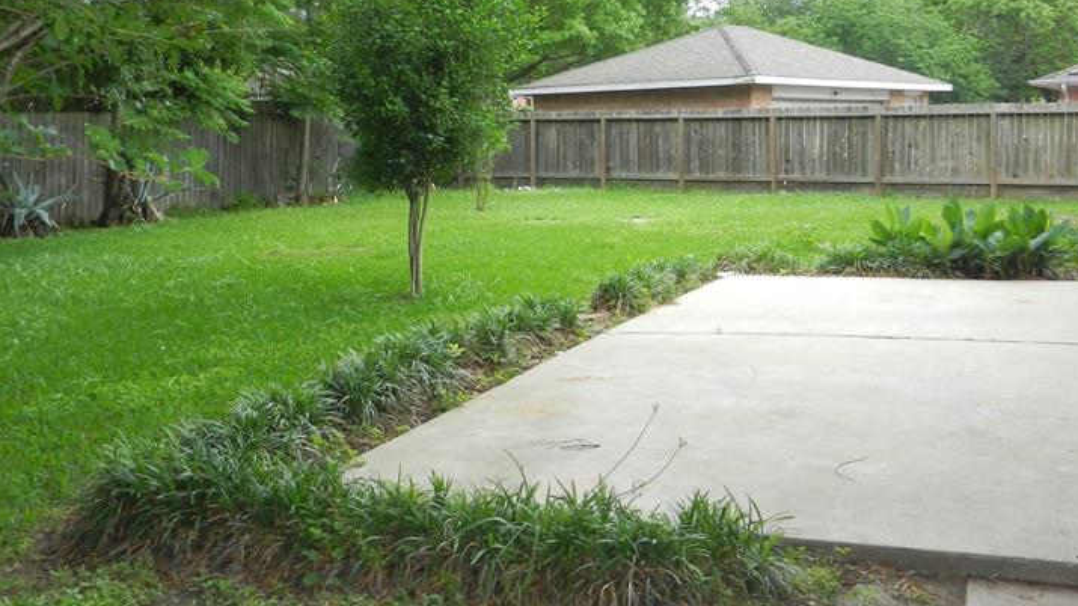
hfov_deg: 51.3
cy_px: 160
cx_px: 639
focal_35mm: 39
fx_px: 1115
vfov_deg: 30.0
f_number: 3.5
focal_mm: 4.5
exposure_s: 1/200
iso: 220
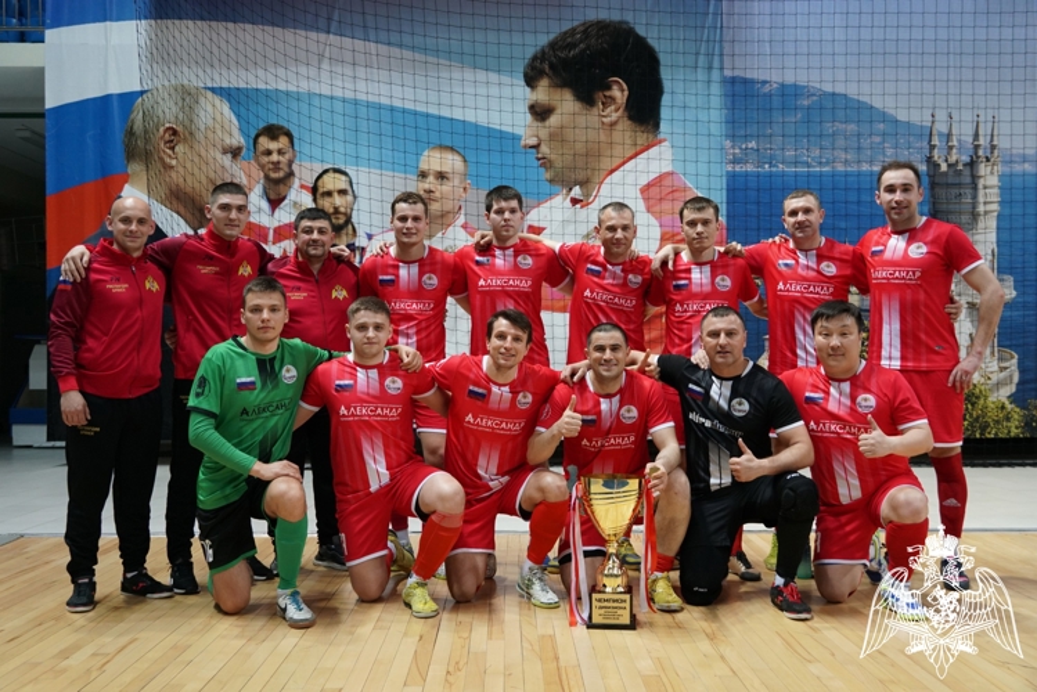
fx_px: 1037
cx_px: 518
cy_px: 346
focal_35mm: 36
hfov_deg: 53.1
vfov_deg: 36.9
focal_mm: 24
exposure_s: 1/160
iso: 1000
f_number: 4
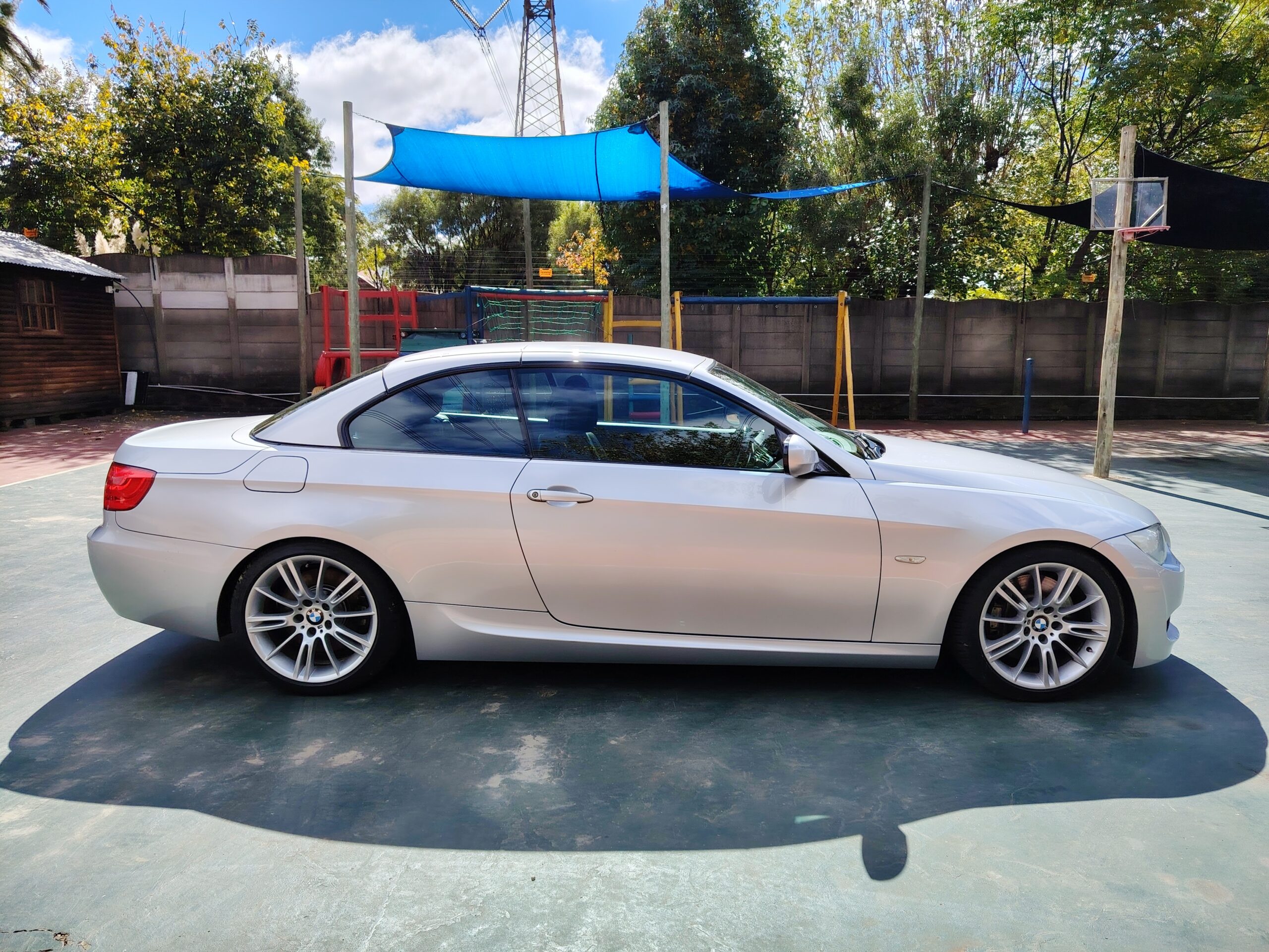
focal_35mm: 24
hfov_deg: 71.6
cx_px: 634
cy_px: 476
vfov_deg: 56.8
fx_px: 880
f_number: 1.75
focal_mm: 5.25
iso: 100
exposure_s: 1/720
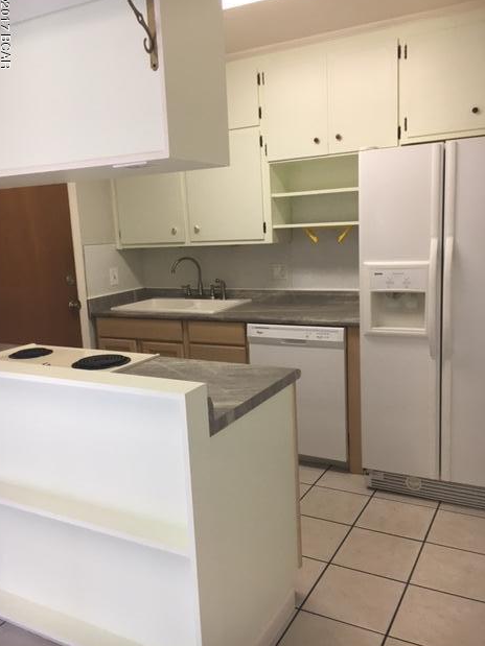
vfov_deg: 60.0
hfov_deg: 46.8
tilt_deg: -11.0
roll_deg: +2.0
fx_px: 561
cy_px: 320
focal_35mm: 30
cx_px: 235
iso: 64
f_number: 2.2
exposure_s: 1/30
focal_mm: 4.15
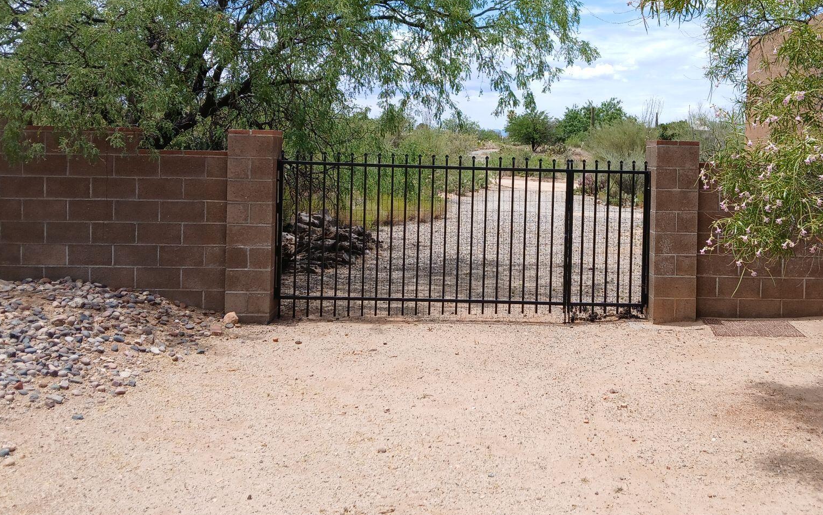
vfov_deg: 34.1
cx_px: 499
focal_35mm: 37
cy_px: 173
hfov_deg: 52.3
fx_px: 830
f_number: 1.8
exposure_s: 1/558
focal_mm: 3.98
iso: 20
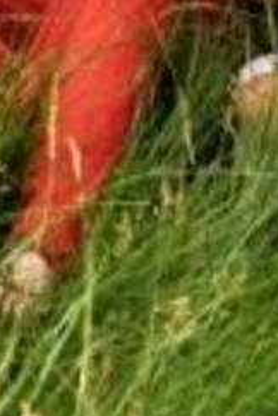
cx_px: 287
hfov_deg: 8.2
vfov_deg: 12.3
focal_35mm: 166
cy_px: 14
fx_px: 1923
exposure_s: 1/125
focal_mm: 28
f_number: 5.6
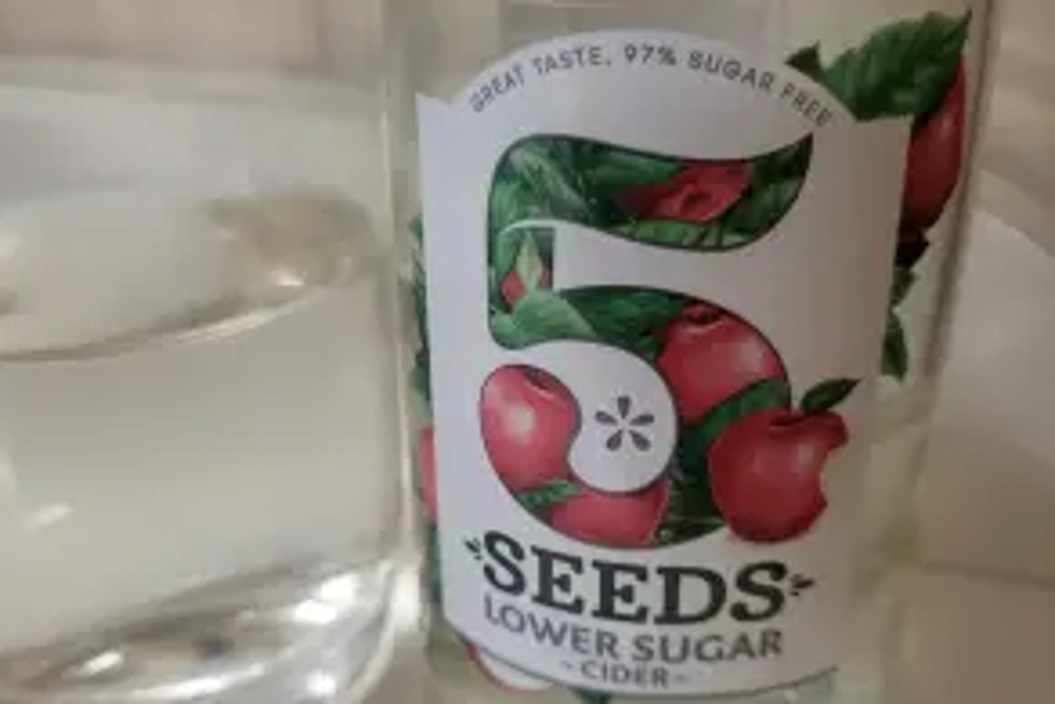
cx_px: 517
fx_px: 1085
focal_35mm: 37
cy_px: 415
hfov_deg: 51.9
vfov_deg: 35.9
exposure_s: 1/50
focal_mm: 5.4
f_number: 1.8
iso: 320
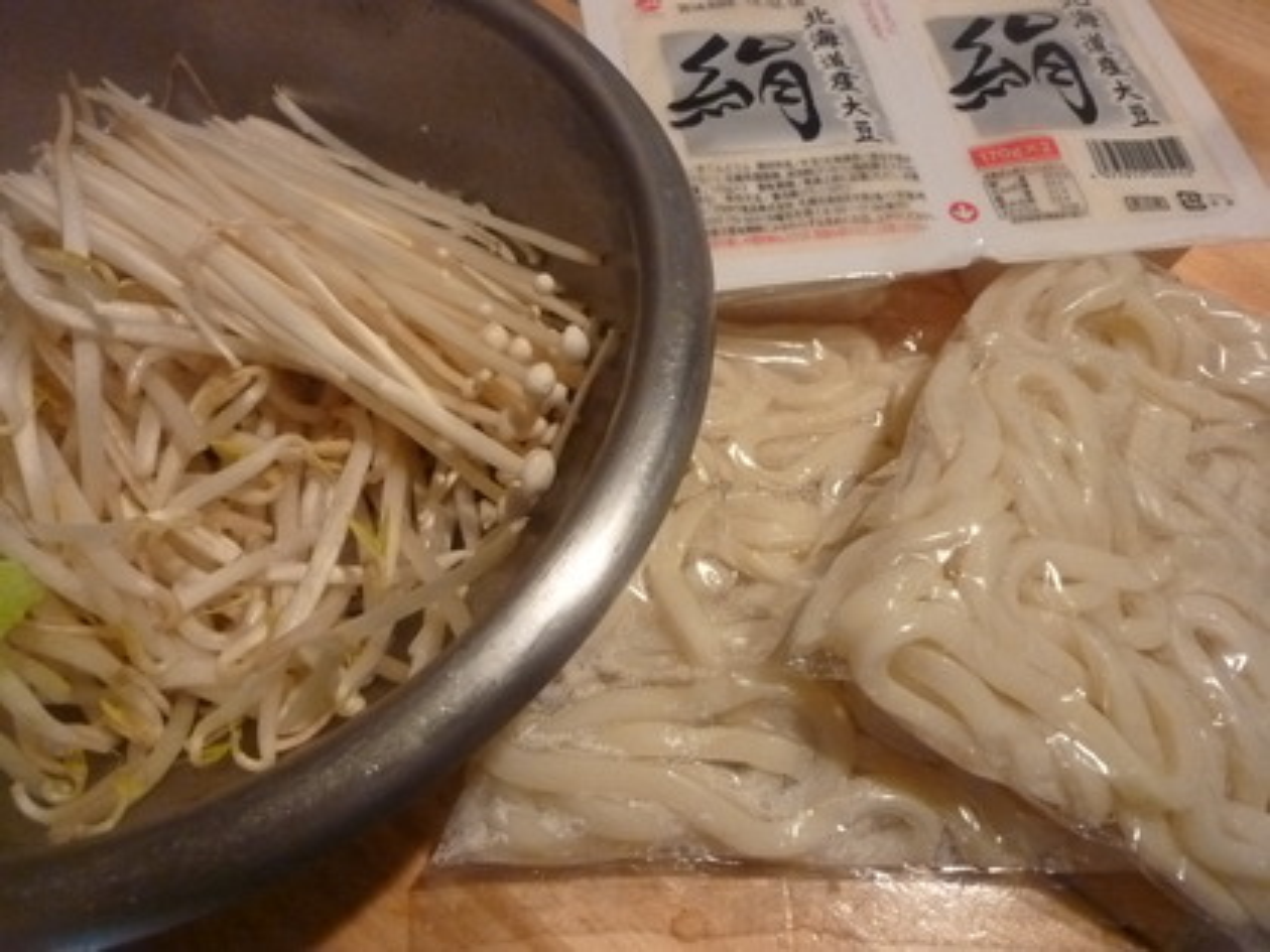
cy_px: 476
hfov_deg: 69.4
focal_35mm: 25
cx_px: 635
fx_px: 917
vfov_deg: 54.9
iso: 800
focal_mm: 4.5
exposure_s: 1/25
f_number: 3.3
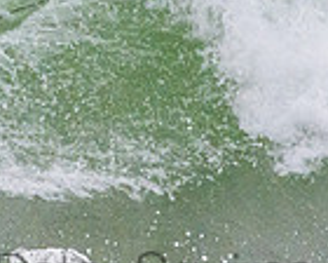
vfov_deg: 0.5
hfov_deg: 0.6
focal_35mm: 3116
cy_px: -116
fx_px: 30249
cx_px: 131
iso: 4000
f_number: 11
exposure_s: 1/2000
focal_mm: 800
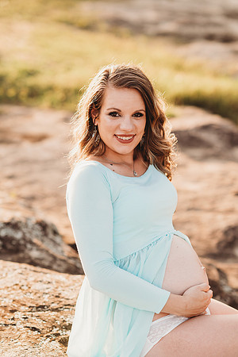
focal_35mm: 85
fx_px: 843
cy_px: 178
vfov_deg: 23.9
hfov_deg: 16.1
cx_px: 119
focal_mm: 85
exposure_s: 1/500
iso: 160
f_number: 2.5
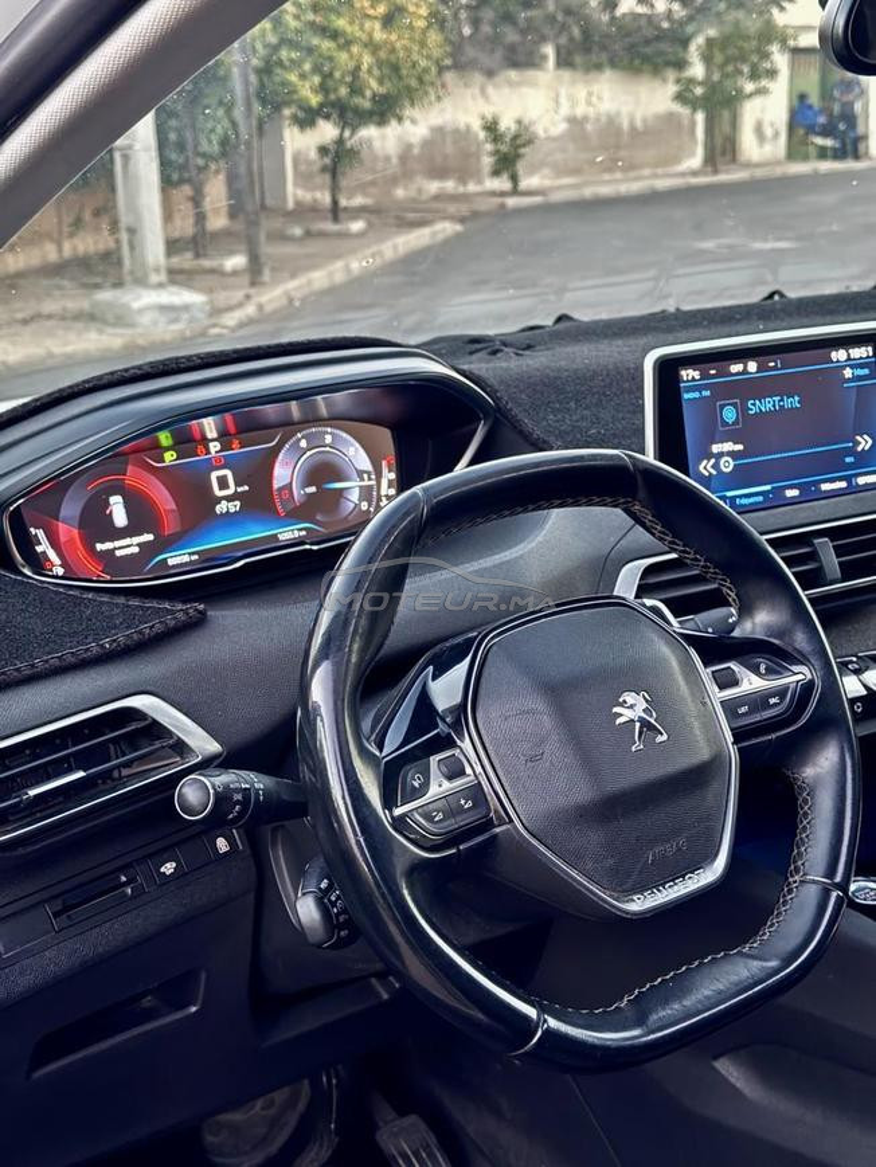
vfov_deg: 39.7
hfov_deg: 30.3
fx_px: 1619
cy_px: 584
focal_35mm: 48
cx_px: 438
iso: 500
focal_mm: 6.76
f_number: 1.78
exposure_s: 1/40
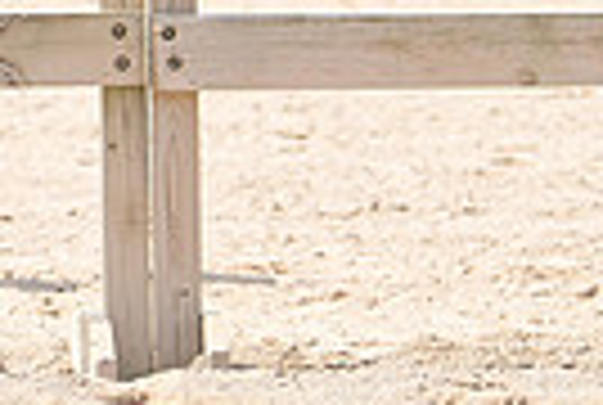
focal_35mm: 583
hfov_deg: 3.5
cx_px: -675
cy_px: -290
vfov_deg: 2.4
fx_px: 9787
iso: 800
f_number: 5
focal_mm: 135
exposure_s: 1/2000
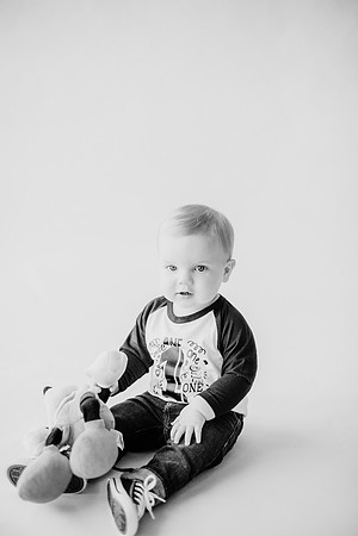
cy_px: 268
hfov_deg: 27.0
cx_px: 179
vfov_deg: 39.6
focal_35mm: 50
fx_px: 746
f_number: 2
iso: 500
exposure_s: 1/640
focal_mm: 50
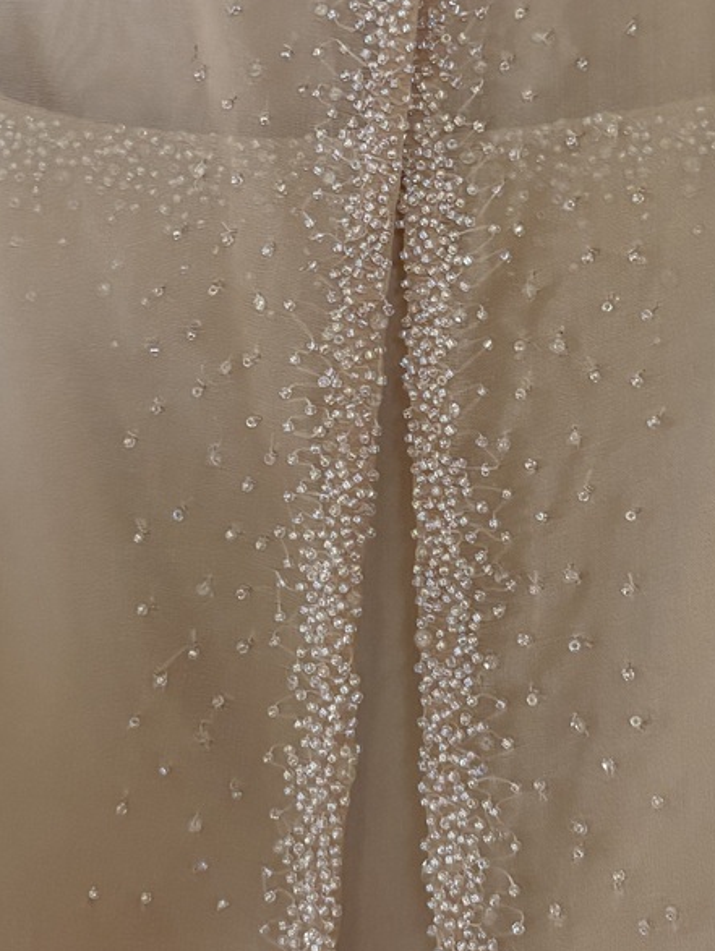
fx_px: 1623
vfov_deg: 32.0
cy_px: 224
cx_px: 420
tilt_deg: +0.9
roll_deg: -3.0
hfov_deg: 24.8
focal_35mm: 59
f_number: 1.6
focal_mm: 5.96
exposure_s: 1/59
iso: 500
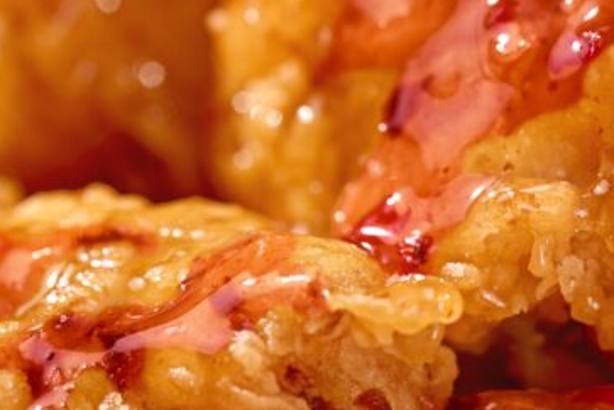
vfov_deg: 6.4
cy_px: 73
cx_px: 524
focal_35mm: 216
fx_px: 3684
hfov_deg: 9.5
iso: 500
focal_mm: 90
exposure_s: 1/20
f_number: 6.3
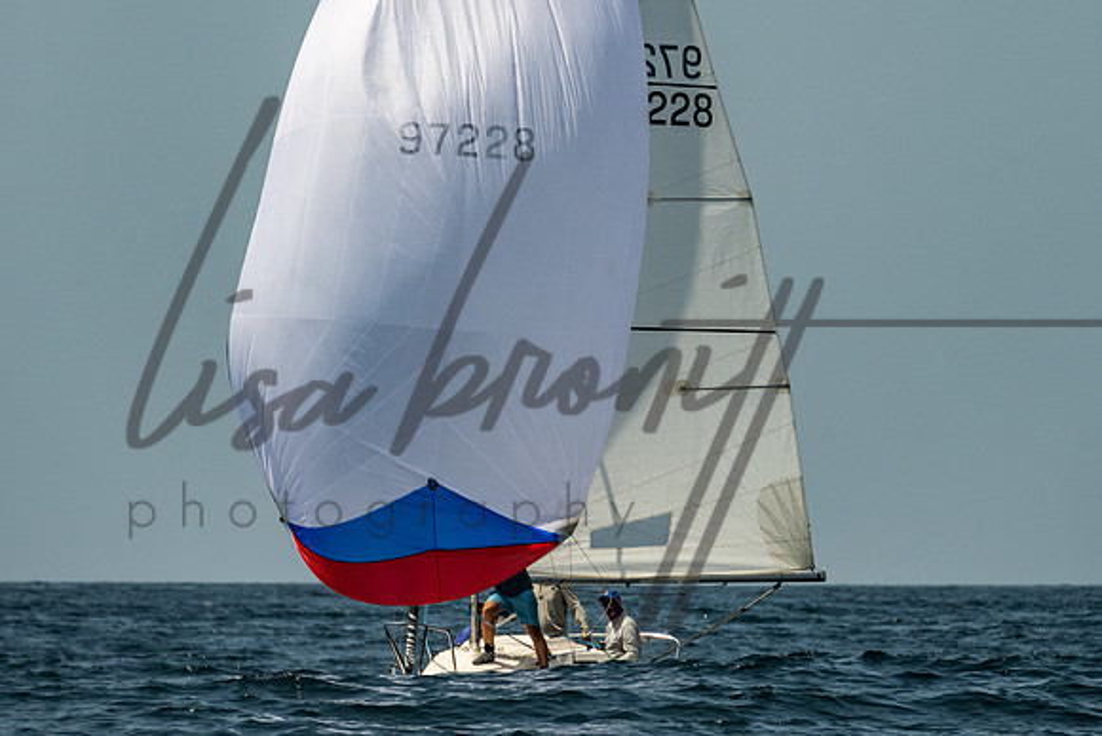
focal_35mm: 363
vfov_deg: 3.8
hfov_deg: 5.7
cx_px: 575
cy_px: 171
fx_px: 11112
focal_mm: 200
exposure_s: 1/2000
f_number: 6.3
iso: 320
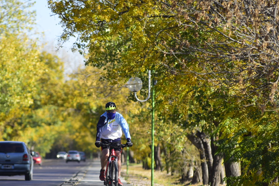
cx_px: 109
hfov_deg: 6.5
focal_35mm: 317
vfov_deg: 4.3
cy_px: 135
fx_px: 2456
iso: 100
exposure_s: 1/500
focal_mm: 200
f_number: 4
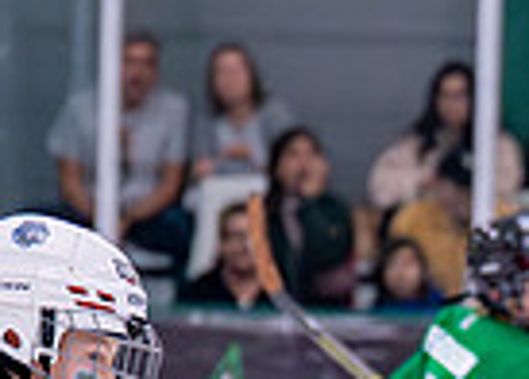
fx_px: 8012
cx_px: 995
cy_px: 627
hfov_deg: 3.8
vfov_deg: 2.7
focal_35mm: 533
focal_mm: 84
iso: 2500
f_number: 2.8
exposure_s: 1/1250
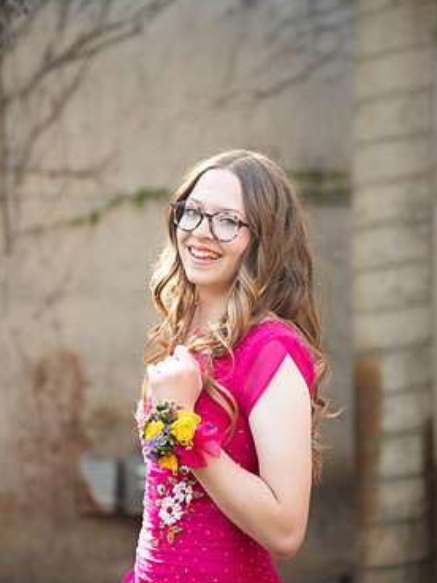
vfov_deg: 14.0
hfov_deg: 10.5
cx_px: 204
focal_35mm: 141
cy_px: 261
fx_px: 2373
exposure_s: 1/125
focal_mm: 120
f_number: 4
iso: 250
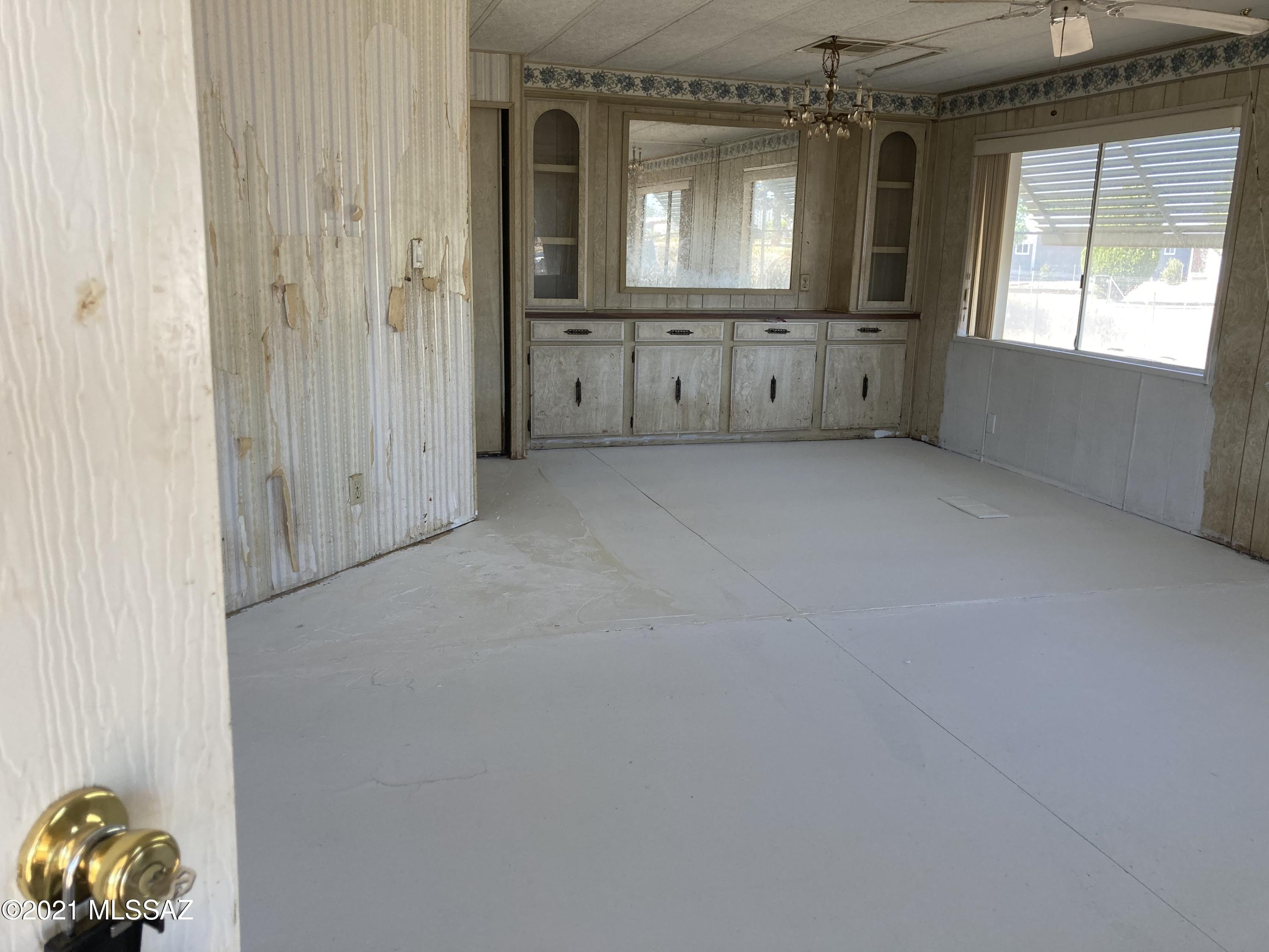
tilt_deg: -11.0
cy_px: 476
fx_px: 1026
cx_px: 634
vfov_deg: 49.7
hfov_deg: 63.4
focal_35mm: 28
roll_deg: -4.4
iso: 50
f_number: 1.8
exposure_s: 1/121
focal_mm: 3.99
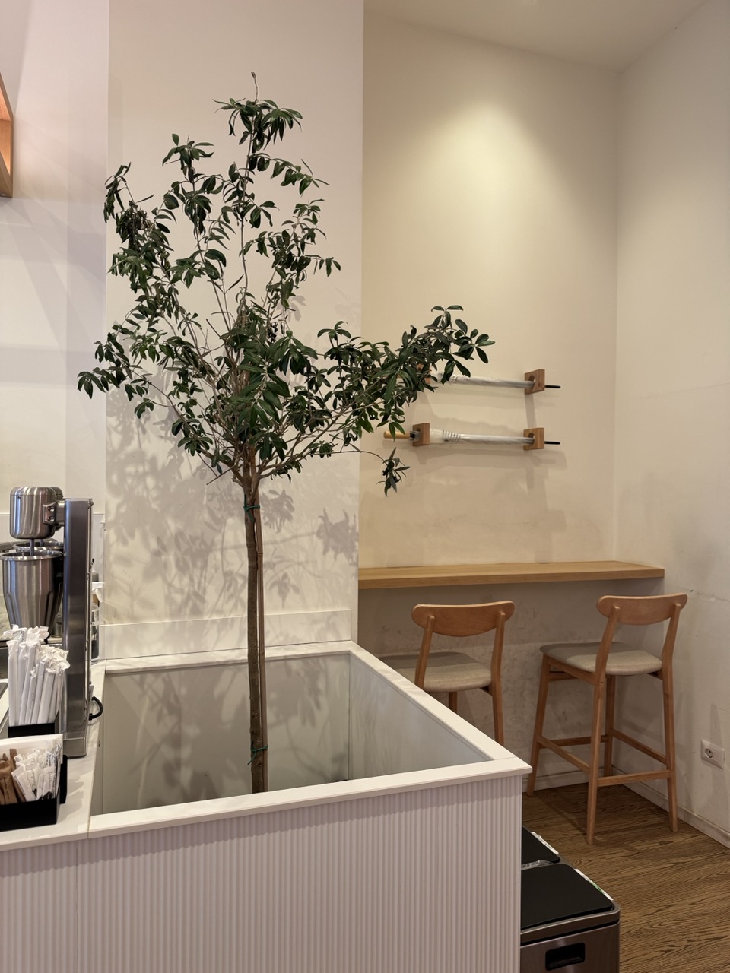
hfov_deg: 56.8
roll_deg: -0.7
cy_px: 486
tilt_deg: +0.6
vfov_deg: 71.6
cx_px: 365
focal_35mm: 24
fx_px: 675
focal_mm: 6.76
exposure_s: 1/100
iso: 125
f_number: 1.78
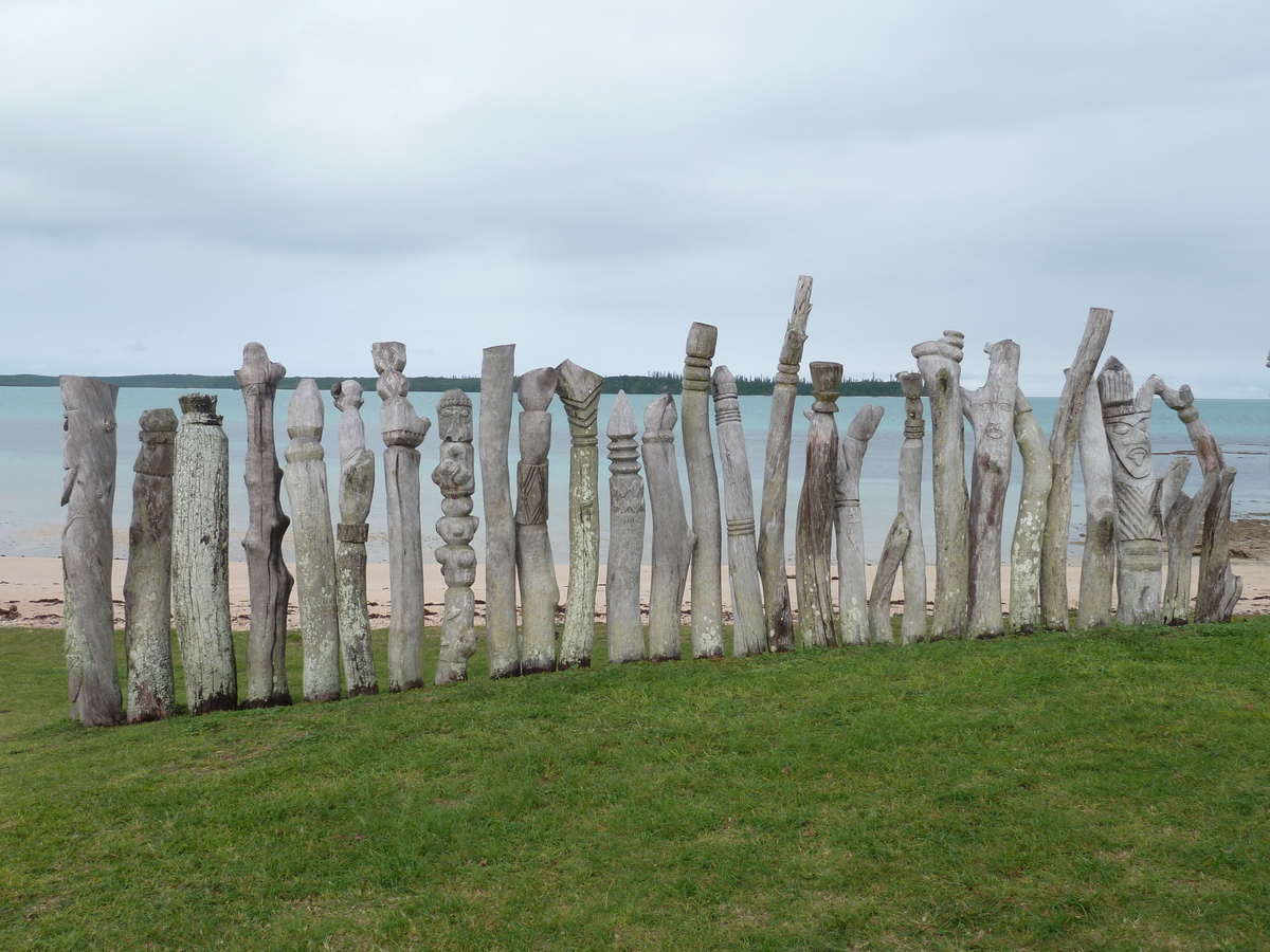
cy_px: 476
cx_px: 635
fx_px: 1174
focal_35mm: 32
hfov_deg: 56.8
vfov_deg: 44.2
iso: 80
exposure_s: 1/320
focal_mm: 5.3
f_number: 4
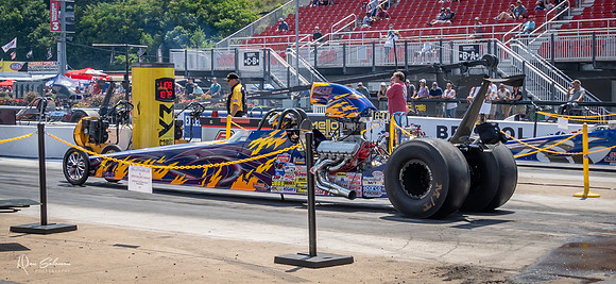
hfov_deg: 29.2
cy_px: 111
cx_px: 328
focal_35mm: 75
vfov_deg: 13.7
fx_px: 1183
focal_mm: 19
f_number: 5.6
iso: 100
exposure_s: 1/320
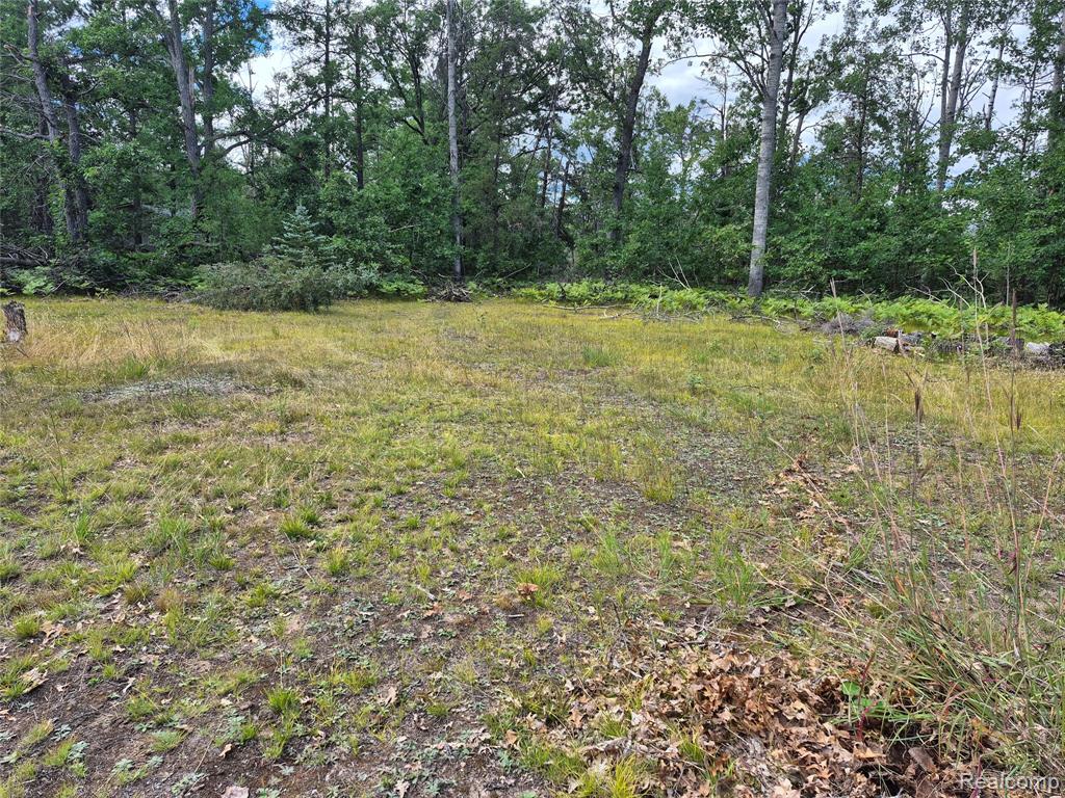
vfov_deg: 58.9
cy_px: 399
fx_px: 708
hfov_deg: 73.9
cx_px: 532
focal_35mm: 23
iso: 25
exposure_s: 1/646
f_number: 1.8
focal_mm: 5.4
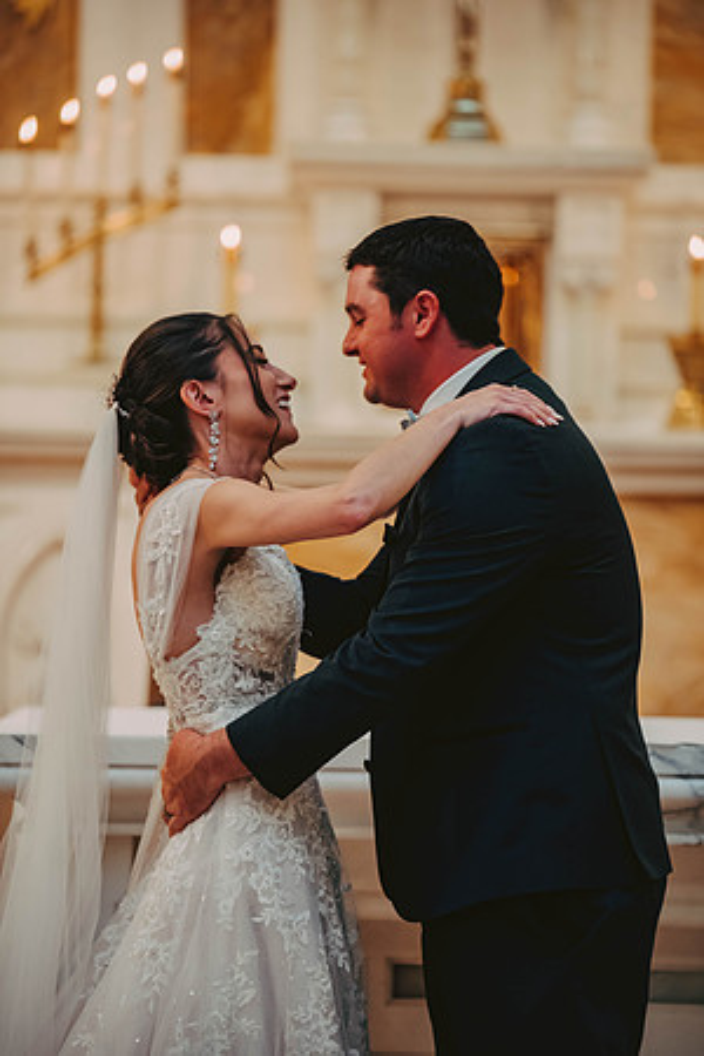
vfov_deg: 12.5
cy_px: 528
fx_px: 4840
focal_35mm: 165
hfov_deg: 8.3
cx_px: 352
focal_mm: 165
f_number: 2.8
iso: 1600
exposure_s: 1/80
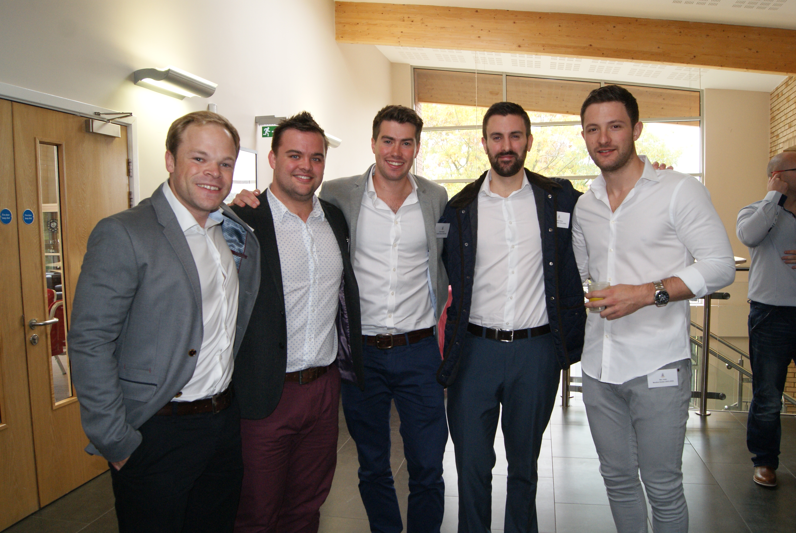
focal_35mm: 27
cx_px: 398
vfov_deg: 48.0
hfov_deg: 67.3
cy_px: 266
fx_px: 598
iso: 400
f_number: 5.6
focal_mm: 18
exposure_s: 1/60
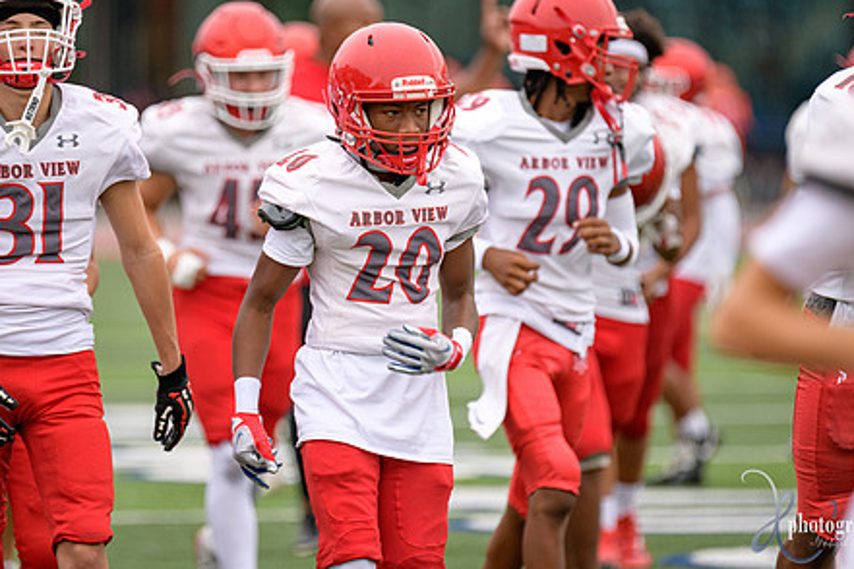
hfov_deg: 5.2
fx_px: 9370
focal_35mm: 395
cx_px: 387
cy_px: 237
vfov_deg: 3.5
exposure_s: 1/500
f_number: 2.8
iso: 250
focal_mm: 300
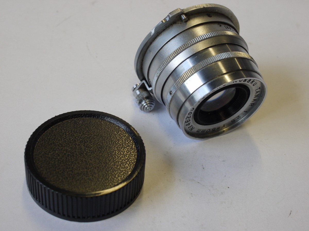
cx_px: 154
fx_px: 536
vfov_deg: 24.4
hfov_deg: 32.2
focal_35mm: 60
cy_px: 116
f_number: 8
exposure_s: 1/60
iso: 400
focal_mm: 30
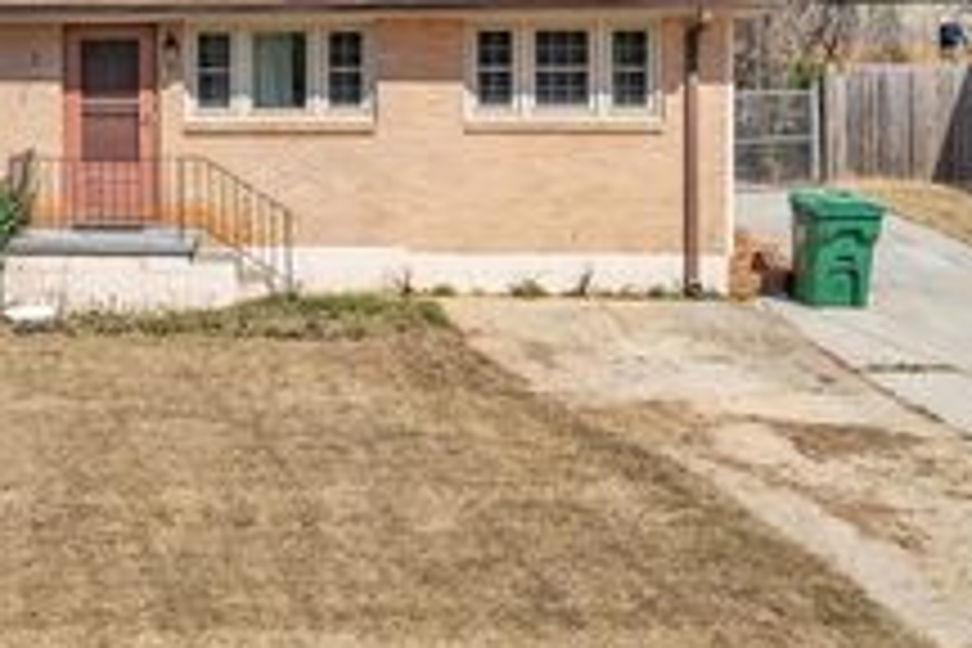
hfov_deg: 36.6
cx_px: 112
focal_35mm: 51
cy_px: 47
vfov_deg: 25.5
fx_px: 1377
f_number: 2.8
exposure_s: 1/200
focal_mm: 8.38
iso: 120
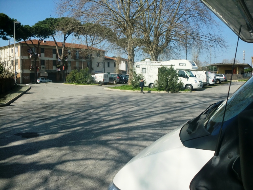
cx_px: 126
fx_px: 256
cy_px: 95
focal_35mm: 35
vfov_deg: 40.7
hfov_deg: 52.6
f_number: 7.8
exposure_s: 1/250
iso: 64
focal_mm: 6.3
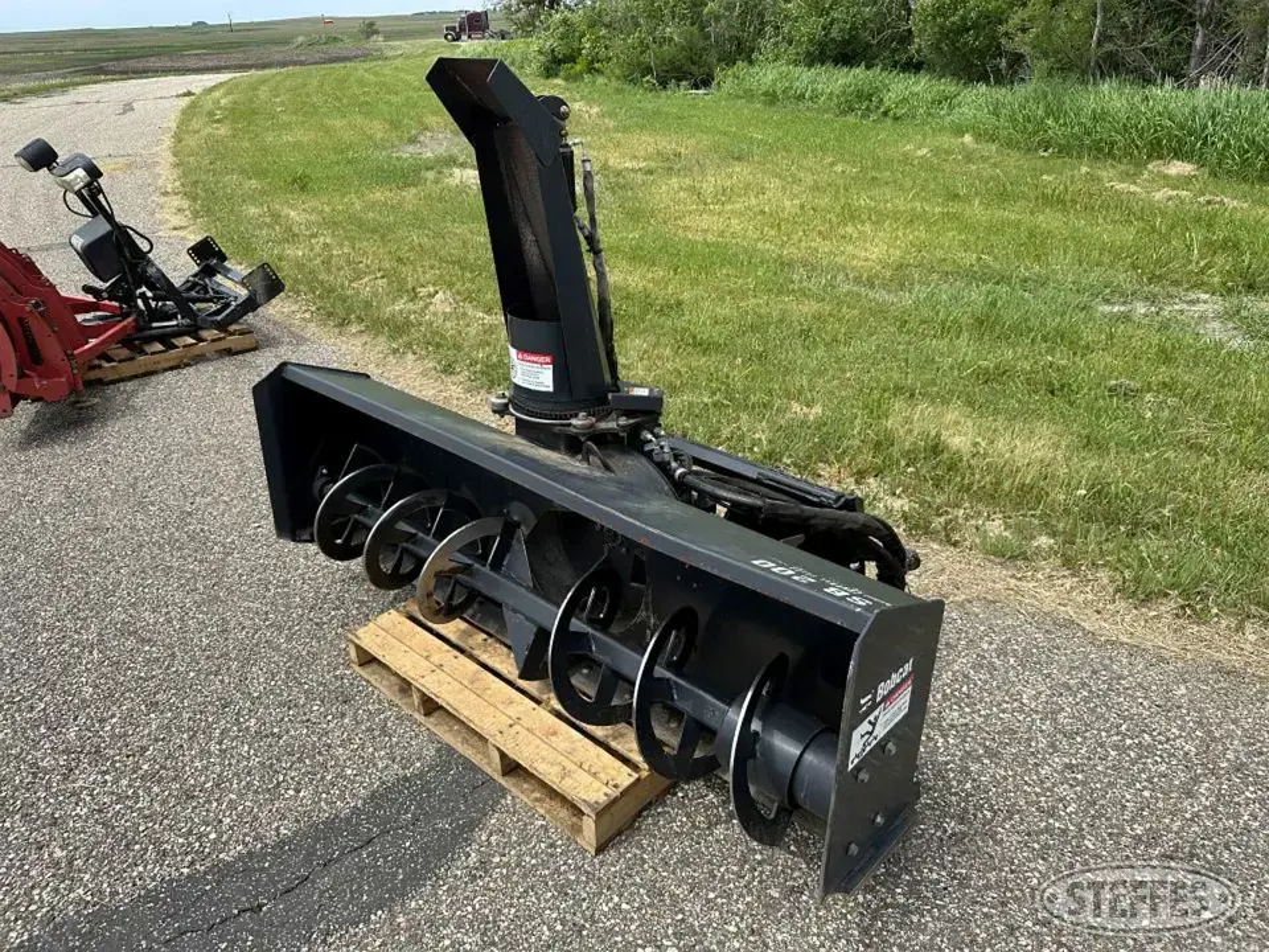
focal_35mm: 24
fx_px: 880
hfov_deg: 71.6
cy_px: 476
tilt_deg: -25.5
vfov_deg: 56.8
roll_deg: +2.9
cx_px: 634
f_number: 1.78
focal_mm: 6.86
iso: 80
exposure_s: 1/3247
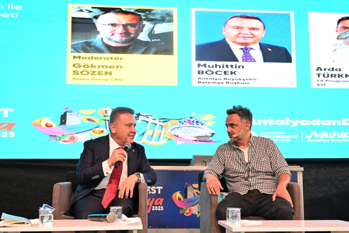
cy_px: 116
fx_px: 446
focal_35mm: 46
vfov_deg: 29.3
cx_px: 174
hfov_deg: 42.7
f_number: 5
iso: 1600
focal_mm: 46
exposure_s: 1/320
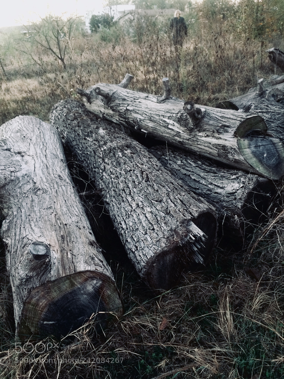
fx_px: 317
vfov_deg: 61.7
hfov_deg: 48.2
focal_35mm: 29
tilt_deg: -29.2
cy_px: 190
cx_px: 142
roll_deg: +4.8
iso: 160
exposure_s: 1/30
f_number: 2.2
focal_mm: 4.15
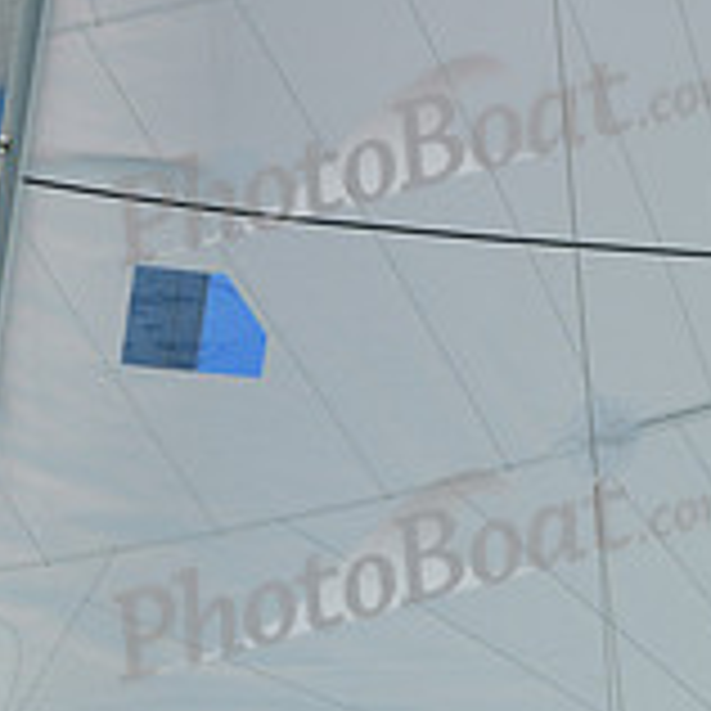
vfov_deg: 4.2
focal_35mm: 420
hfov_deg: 4.2
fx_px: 9760
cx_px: -117
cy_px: 862
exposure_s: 1/1250
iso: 320
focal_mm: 135
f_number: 9
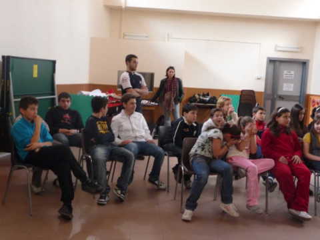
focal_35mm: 45
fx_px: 416
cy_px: 120
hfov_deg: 42.1
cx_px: 160
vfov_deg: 32.2
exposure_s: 1/10
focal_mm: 7.6
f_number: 4.1
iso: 400
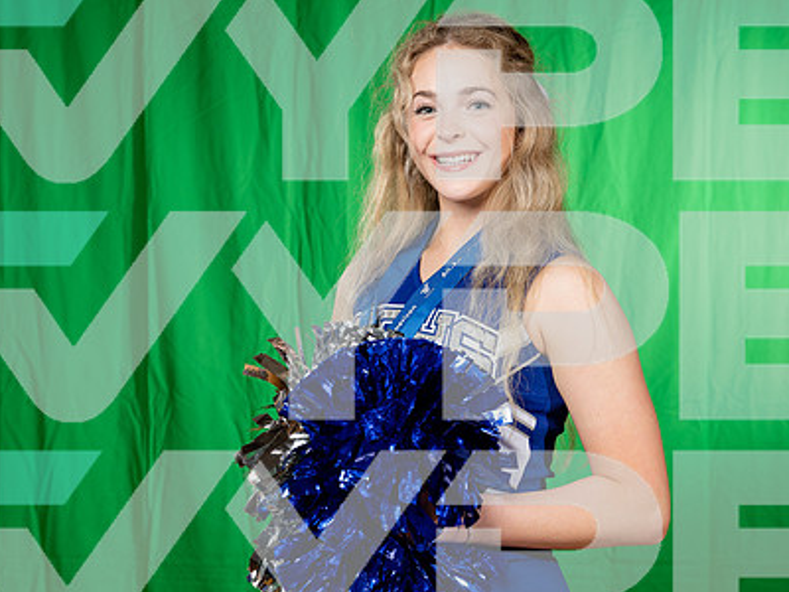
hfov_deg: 26.3
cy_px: 317
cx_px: 404
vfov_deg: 19.9
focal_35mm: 74
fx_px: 1687
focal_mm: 53
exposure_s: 1/250
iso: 160
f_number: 5
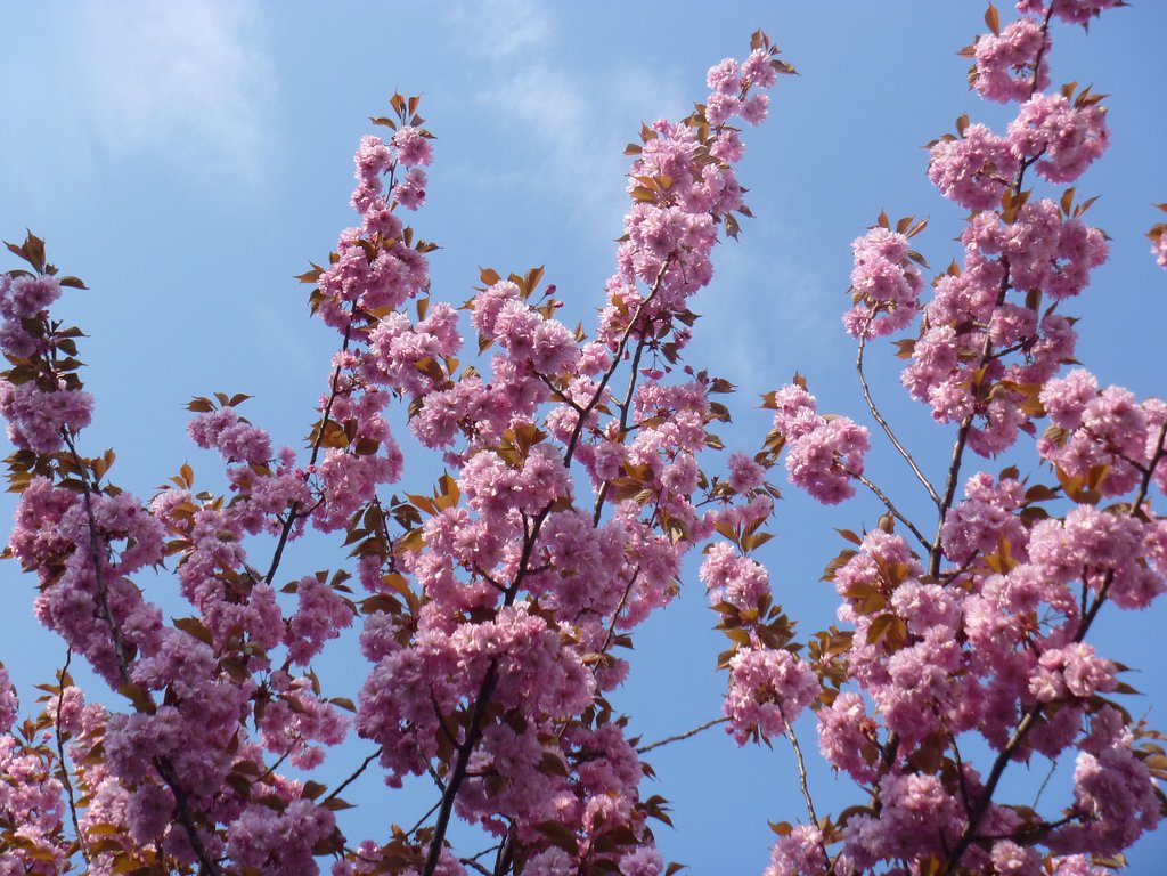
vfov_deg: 25.2
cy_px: 438
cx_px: 584
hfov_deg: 33.2
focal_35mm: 58
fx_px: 1955
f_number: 6.3
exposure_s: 1/320
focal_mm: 10.3
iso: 200
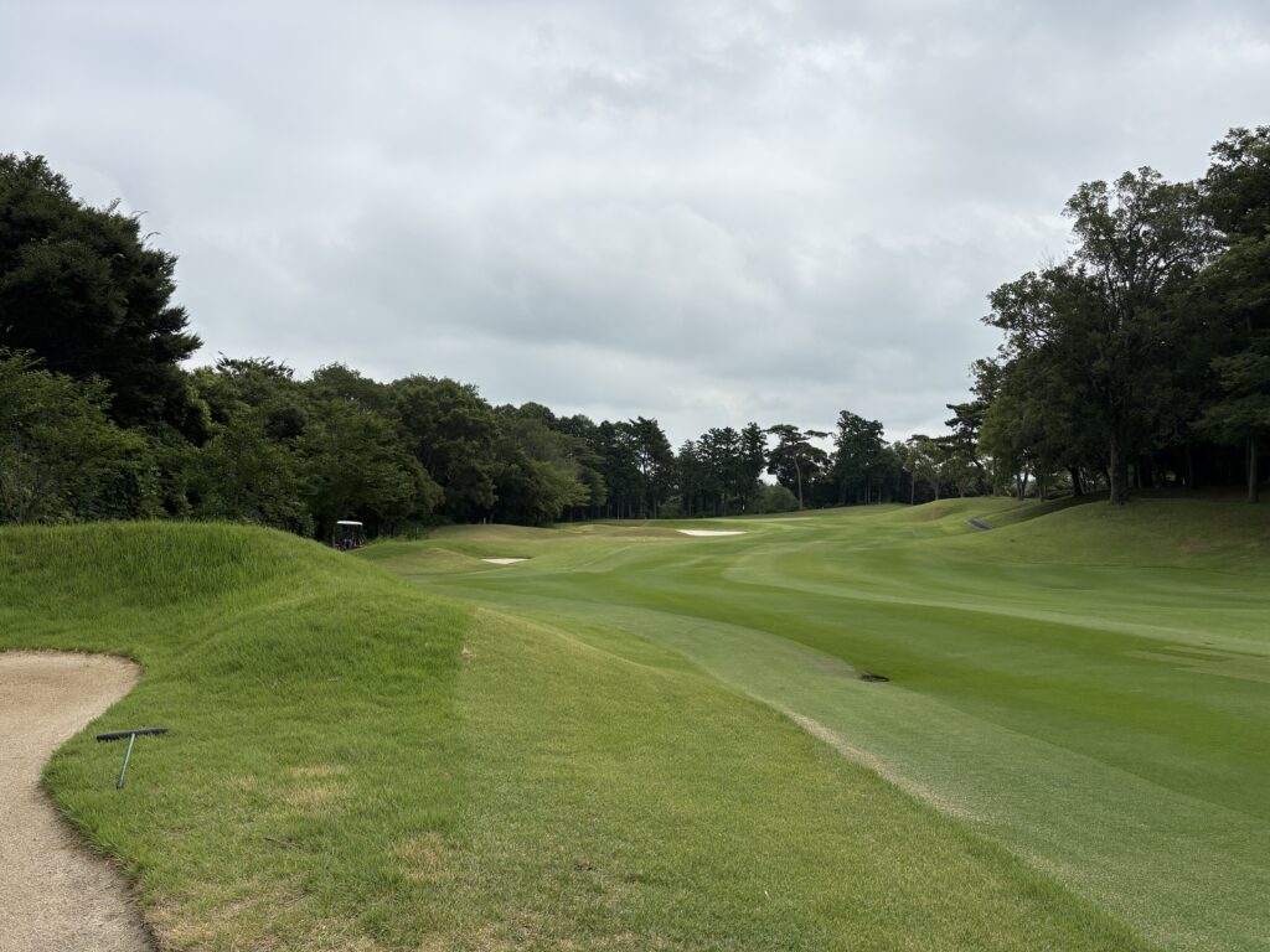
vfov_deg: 53.1
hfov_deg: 67.3
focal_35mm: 26
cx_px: 635
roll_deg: +0.8
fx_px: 954
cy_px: 476
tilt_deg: +1.7
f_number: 1.6
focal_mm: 5.96
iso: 50
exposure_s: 1/7813
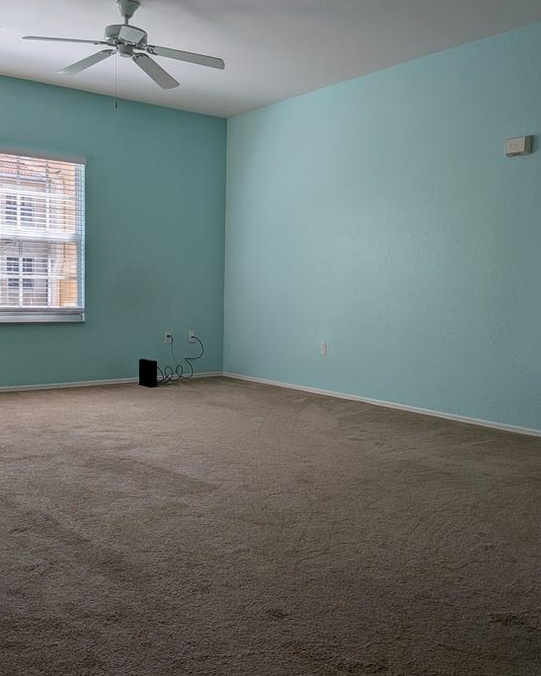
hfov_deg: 42.2
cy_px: 327
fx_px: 701
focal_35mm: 35
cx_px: 286
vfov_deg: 51.5
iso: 30
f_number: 1.7
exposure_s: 1/1300
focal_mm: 4.53
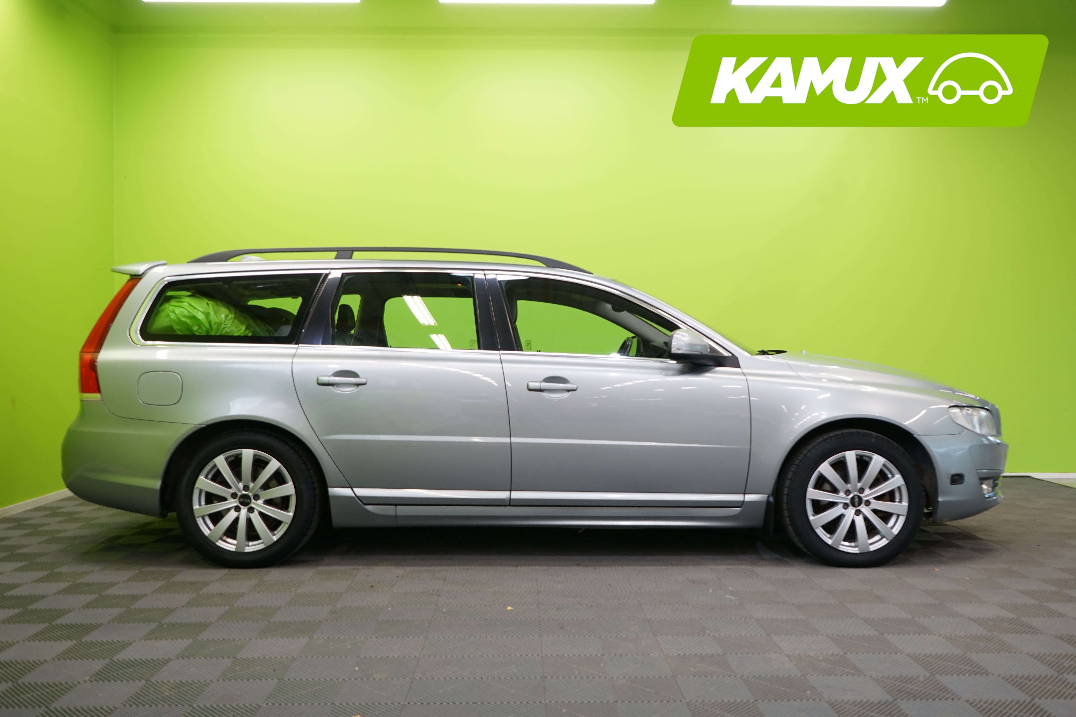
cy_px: 358
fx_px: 897
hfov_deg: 61.9
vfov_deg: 43.6
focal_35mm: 30
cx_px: 538
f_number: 5.6
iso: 400
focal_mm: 30
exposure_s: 1/20
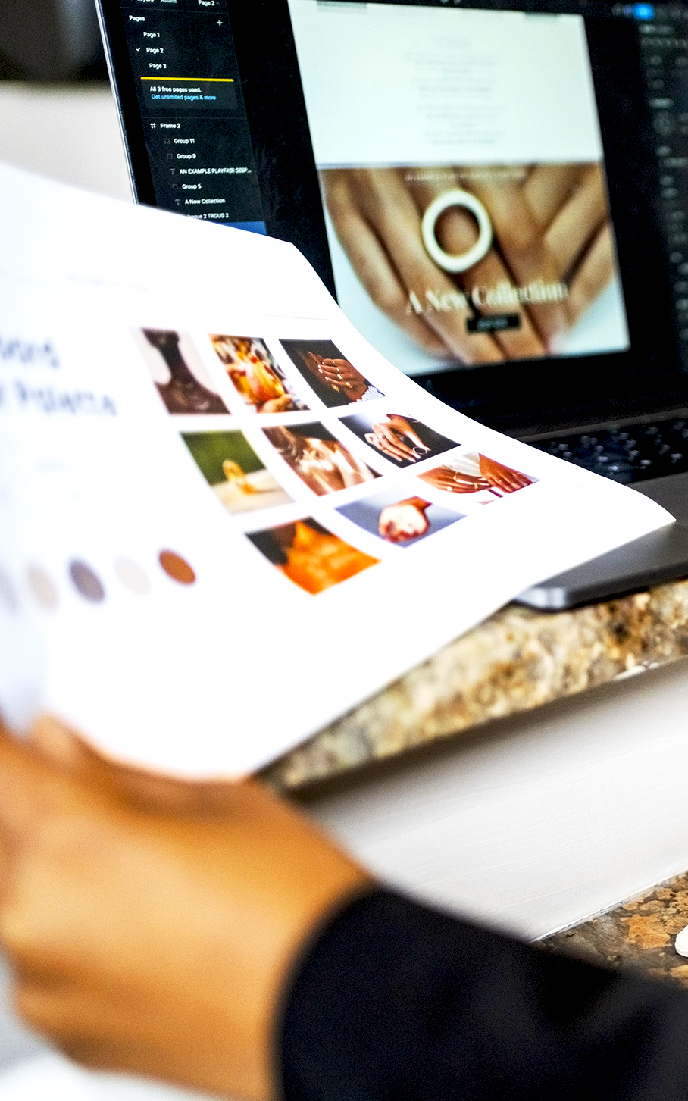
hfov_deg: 22.3
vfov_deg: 37.5
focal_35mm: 54
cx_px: 807
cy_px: 552
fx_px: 1620
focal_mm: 35
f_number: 1.8
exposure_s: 1/400
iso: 1000
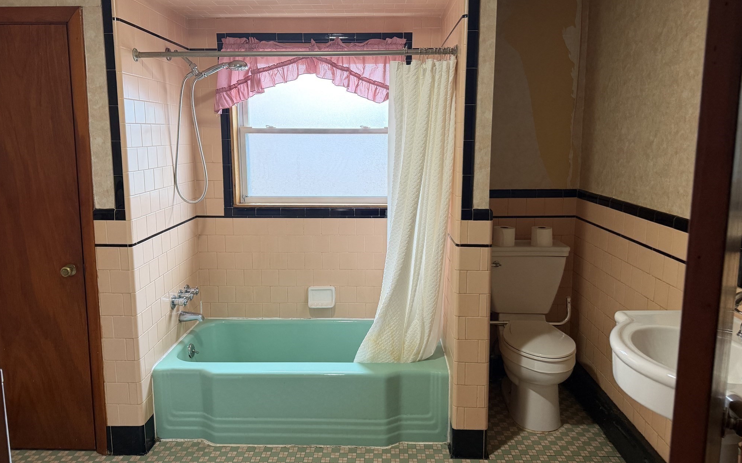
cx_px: 369
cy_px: 212
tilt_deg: -8.1
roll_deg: +0.2
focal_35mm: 26
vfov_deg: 47.5
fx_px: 526
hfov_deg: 70.4
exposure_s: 1/60
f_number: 1.78
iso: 250
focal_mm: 6.76
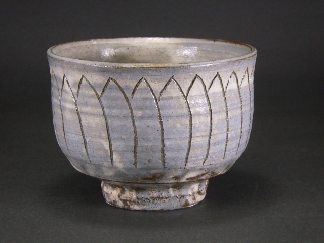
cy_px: 122
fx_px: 1076
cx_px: 162
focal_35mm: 115
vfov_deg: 12.9
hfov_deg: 17.1
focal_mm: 20.6
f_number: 5.2
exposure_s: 1/100
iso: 1000
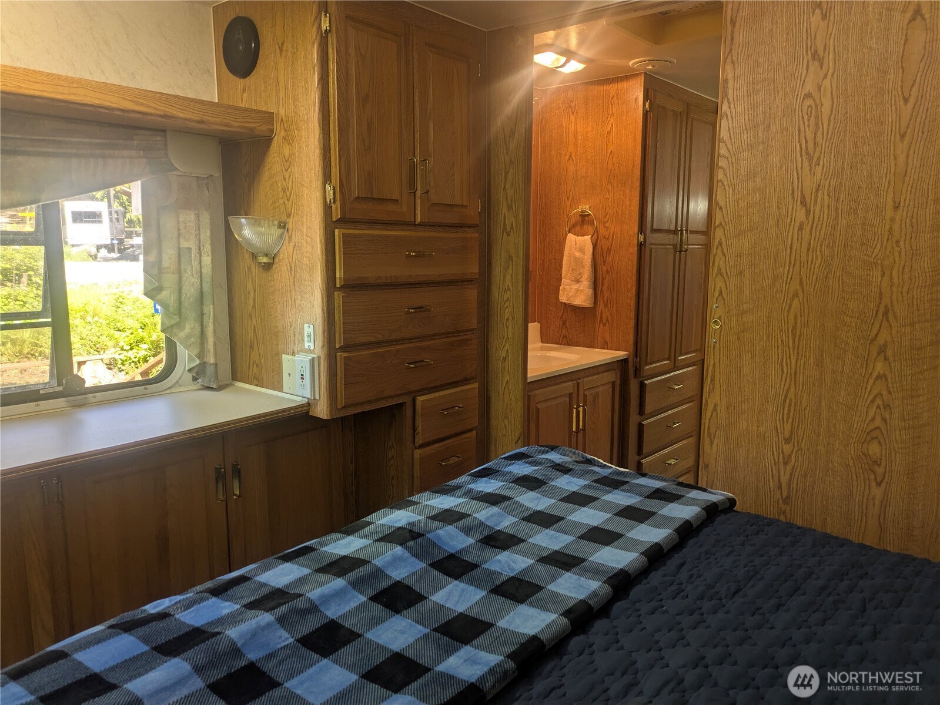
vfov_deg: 54.9
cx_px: 470
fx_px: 679
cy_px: 352
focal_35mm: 25
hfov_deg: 69.4
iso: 47
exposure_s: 1/40
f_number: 1.89
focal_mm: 5.43
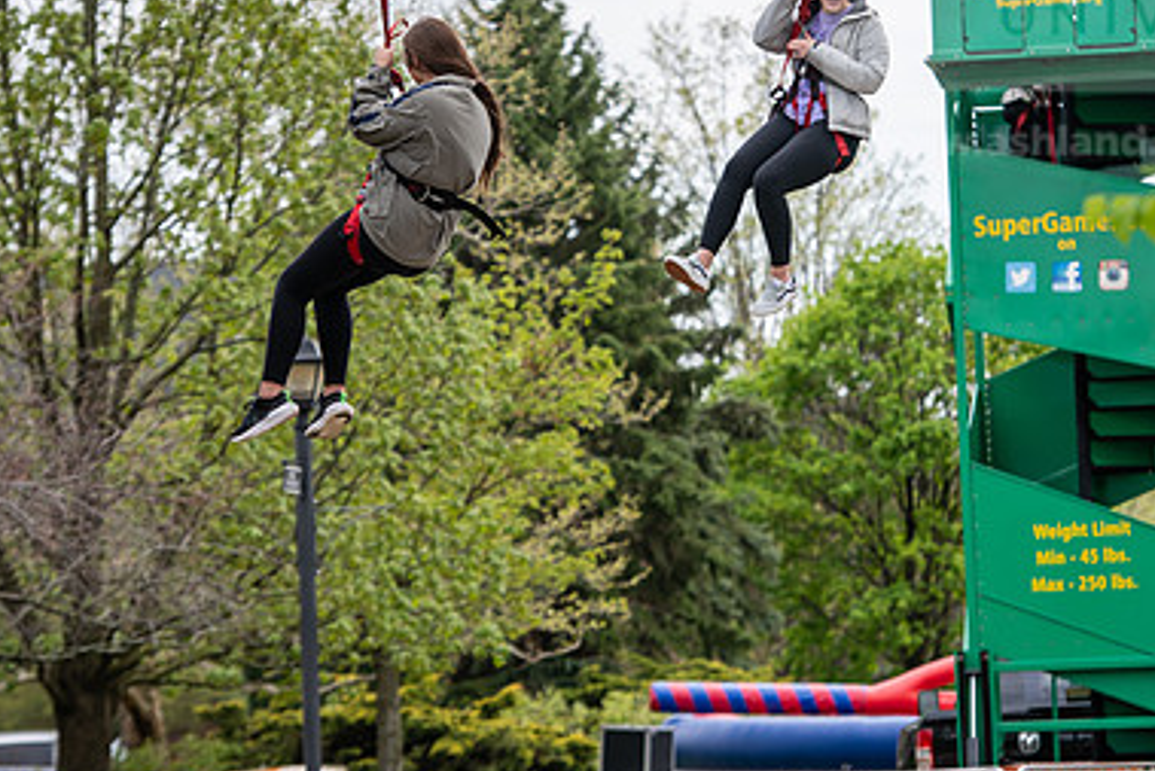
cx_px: 731
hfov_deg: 10.3
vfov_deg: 6.9
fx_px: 6387
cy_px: 206
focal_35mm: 199
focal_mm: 130
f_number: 4
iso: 160
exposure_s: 1/800
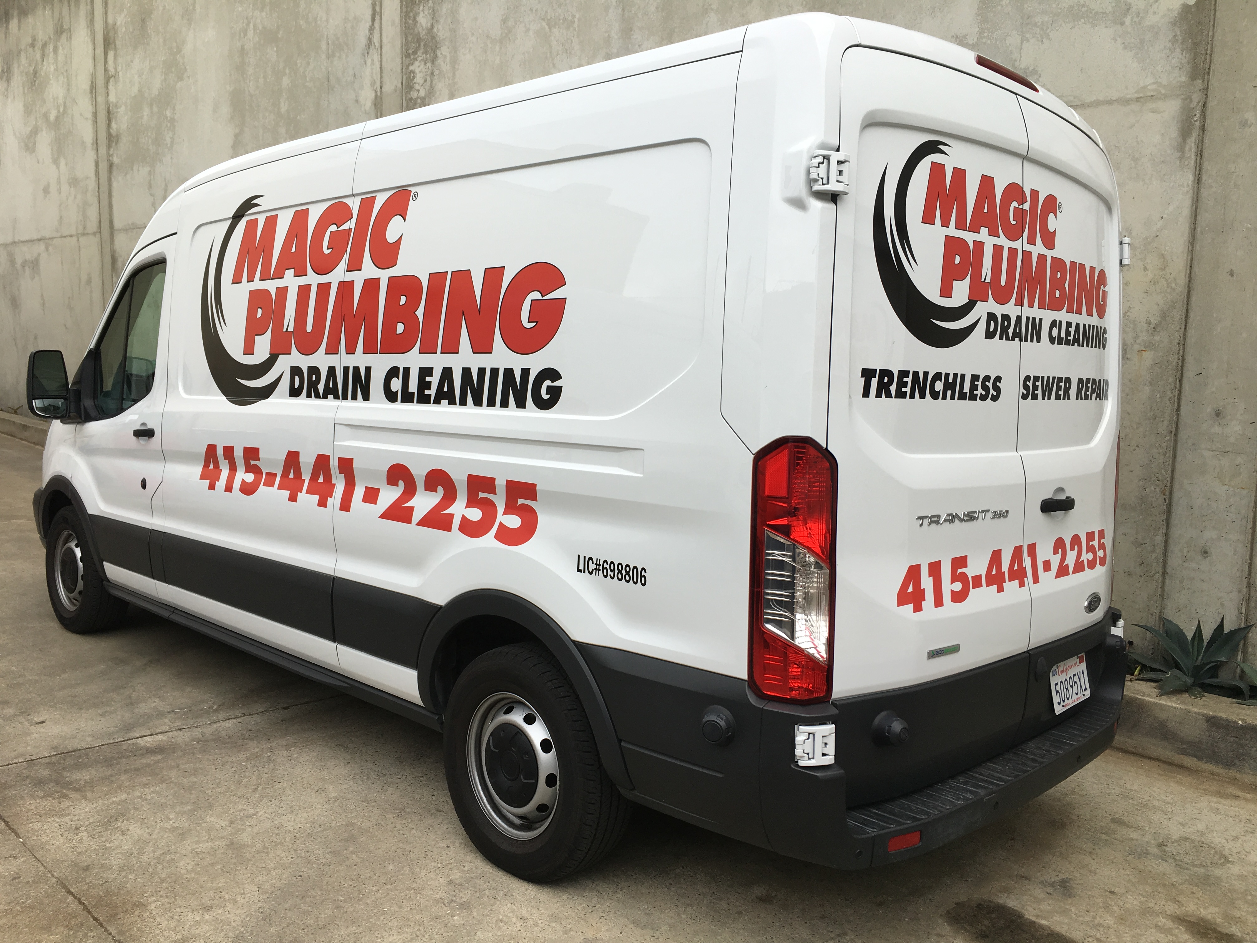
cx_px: 628
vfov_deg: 48.2
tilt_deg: -6.9
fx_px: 1053
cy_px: 472
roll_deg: -2.5
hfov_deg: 61.7
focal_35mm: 29
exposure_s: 1/159
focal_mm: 4.15
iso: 25
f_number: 2.2
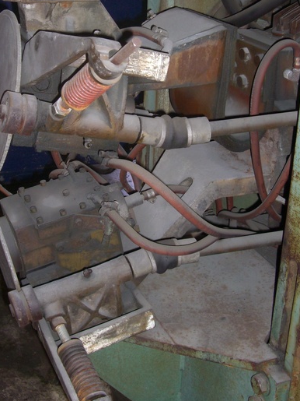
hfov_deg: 24.8
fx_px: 682
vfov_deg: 32.4
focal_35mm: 59
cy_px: 132
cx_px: 129
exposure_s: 1/60
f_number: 2.8
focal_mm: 7.9
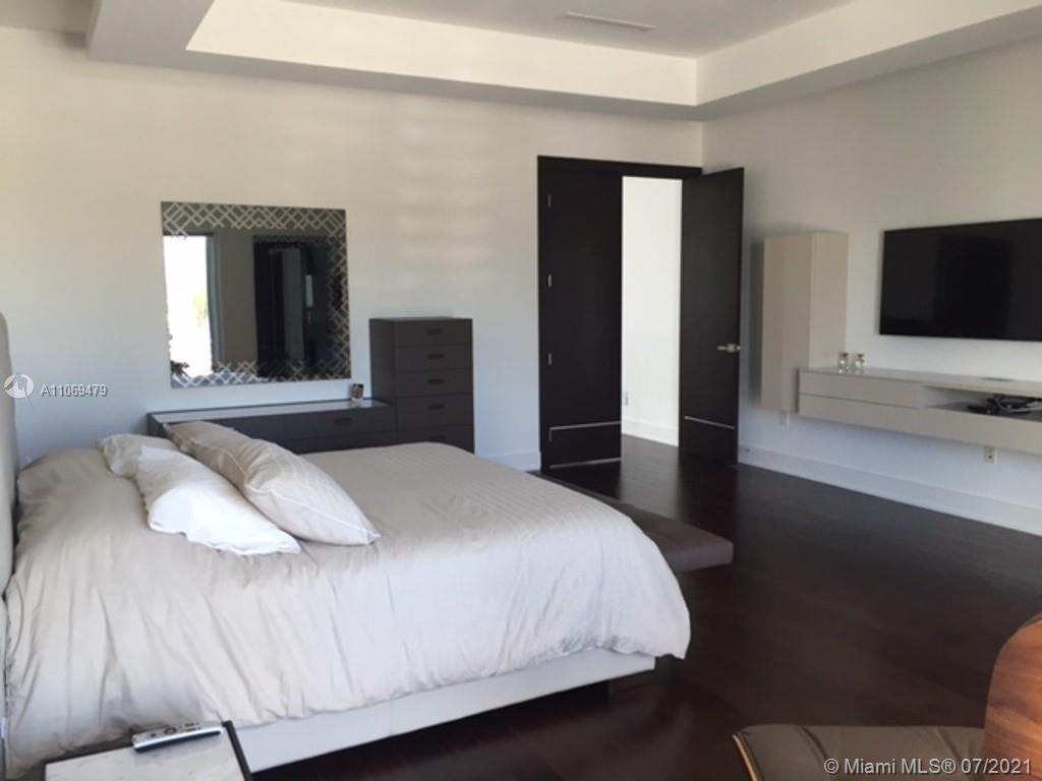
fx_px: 873
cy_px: 390
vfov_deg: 48.2
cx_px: 521
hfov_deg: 61.7
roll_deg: -0.2
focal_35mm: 29
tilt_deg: -6.0
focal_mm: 4.15
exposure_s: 1/30
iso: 64
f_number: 2.2
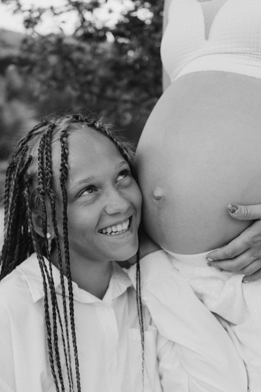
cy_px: 196
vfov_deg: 42.7
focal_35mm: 46
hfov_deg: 29.2
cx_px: 130
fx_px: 500
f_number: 4.5
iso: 320
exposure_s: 1/800
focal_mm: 46
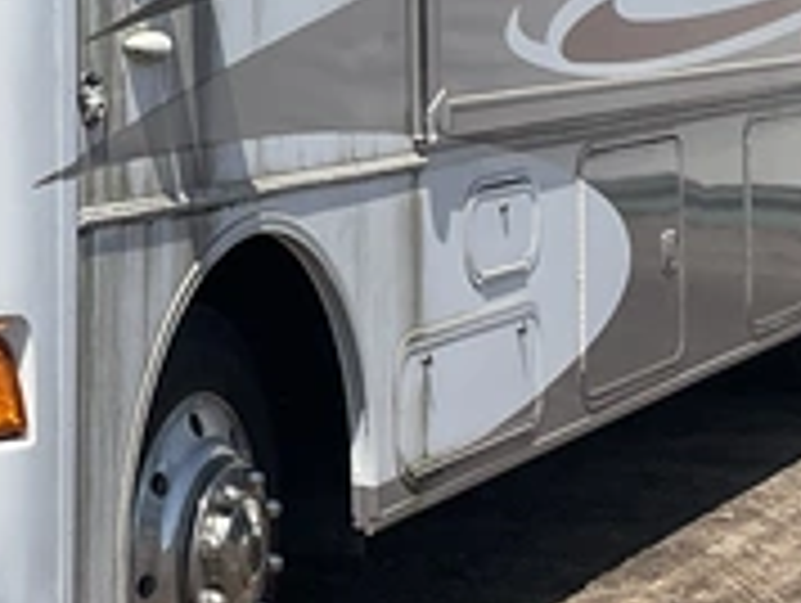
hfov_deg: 15.7
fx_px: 2827
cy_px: -106
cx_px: -50
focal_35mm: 122
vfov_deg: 11.9
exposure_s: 1/3125
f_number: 1.8
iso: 25
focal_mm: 3
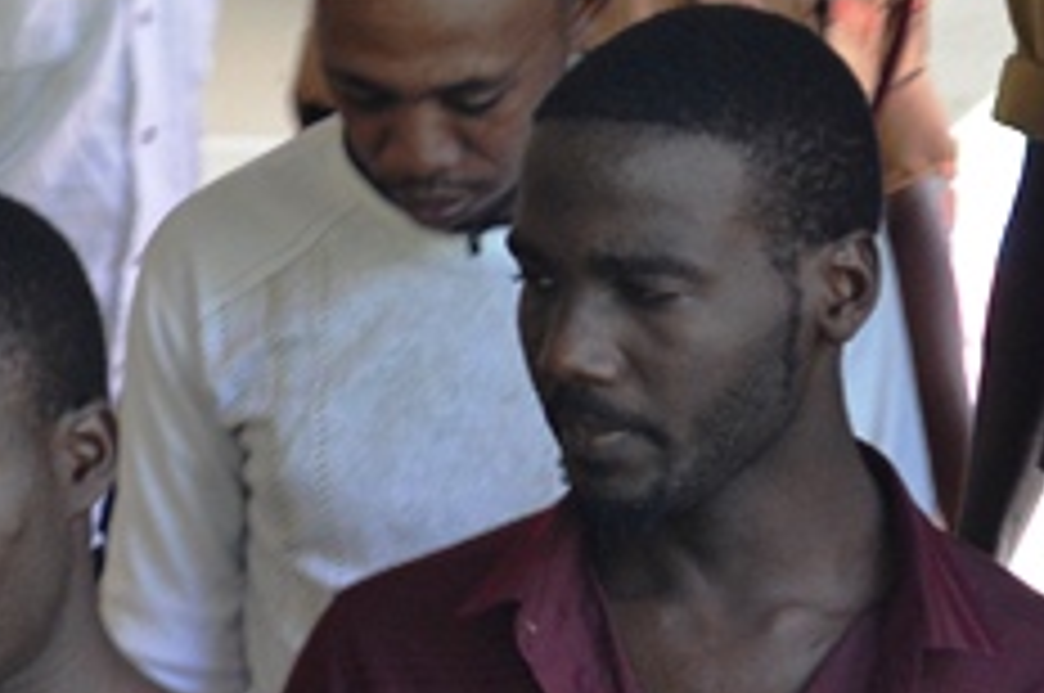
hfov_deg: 7.5
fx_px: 7925
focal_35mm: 274
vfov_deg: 5.0
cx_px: 198
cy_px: 369
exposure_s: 1/60
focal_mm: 55
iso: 560
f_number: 5.6
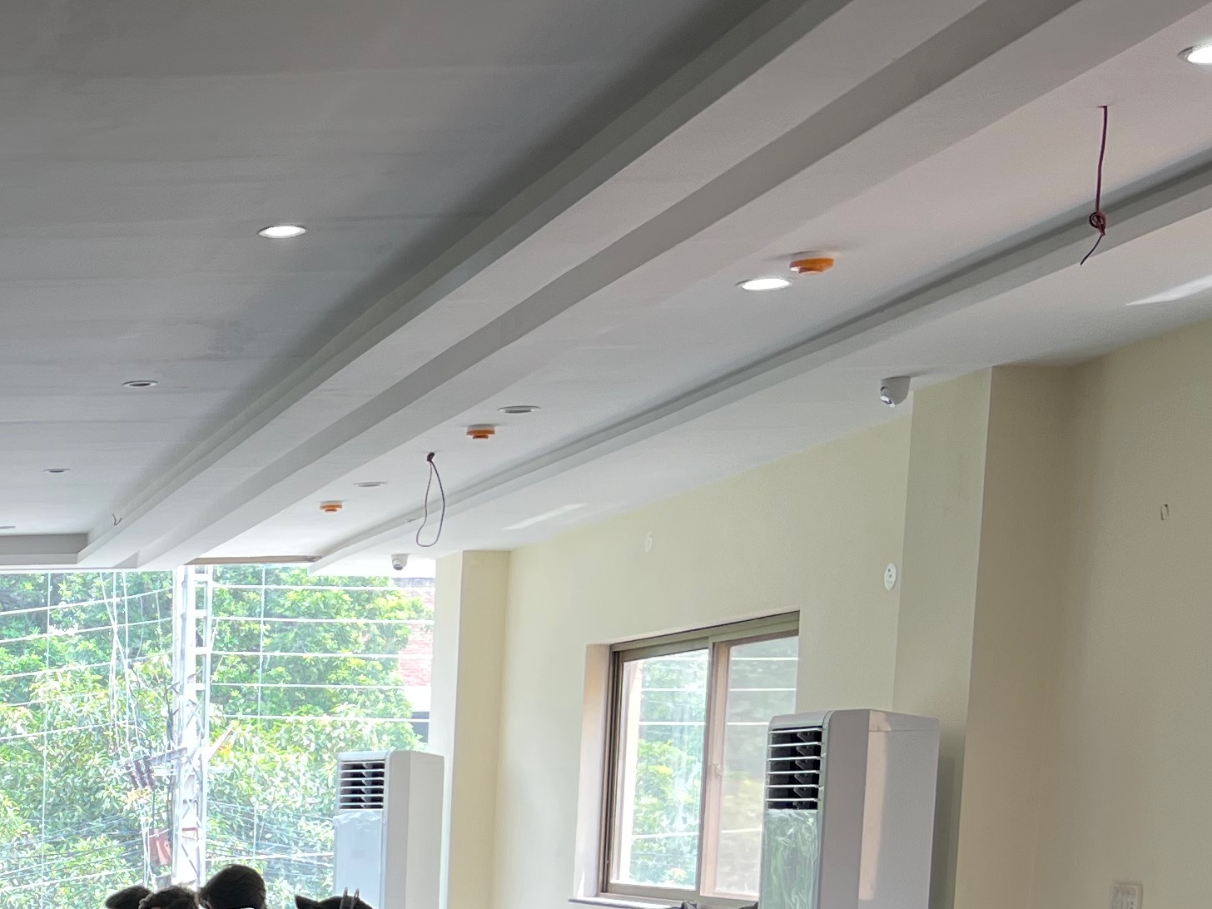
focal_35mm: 72
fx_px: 2521
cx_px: -412
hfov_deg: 23.5
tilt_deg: -8.3
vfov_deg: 19.1
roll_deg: +0.7
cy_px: 1140
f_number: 1.5
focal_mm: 5.7
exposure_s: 1/122
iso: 32
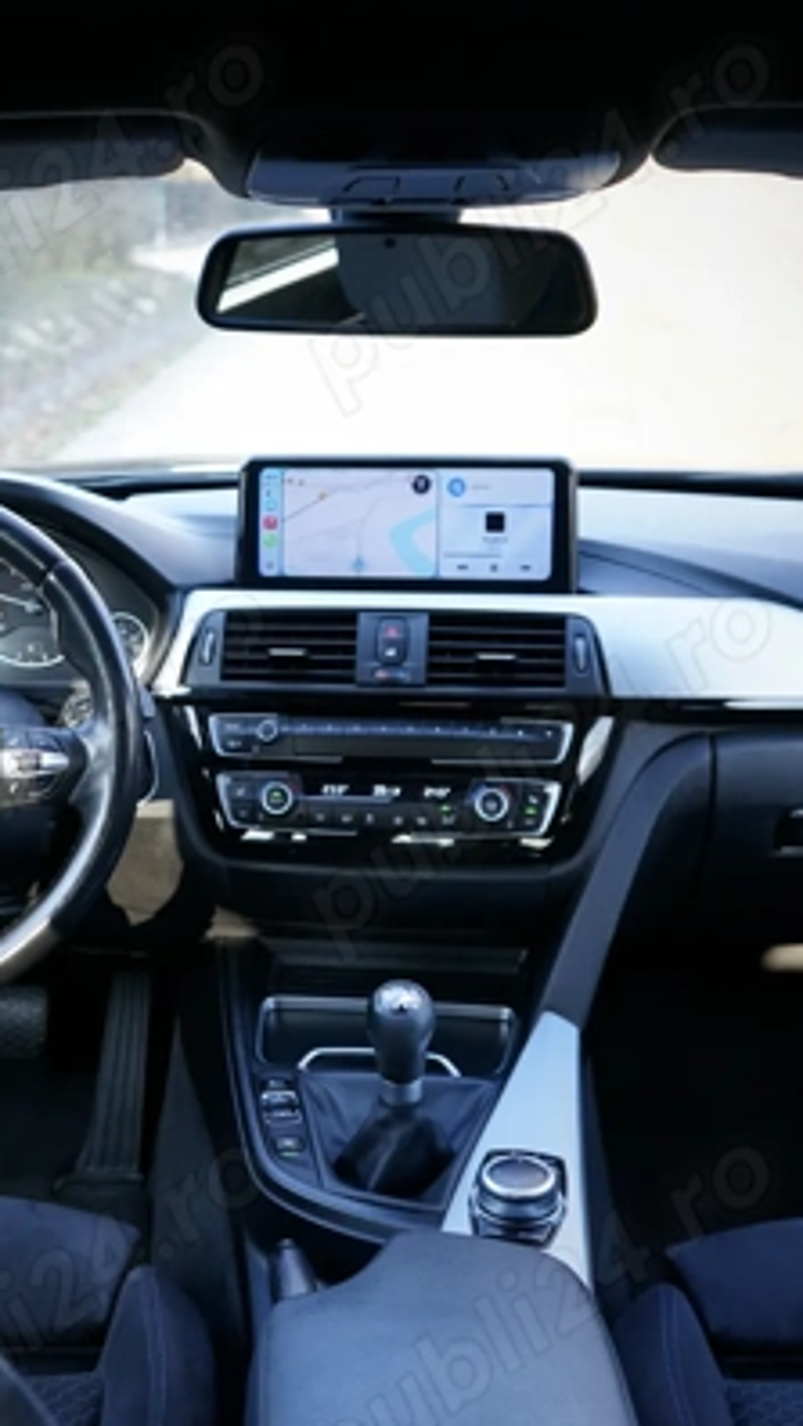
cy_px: 713
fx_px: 1740
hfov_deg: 25.9
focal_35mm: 46
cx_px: 284
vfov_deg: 44.6
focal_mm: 29
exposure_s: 1/60
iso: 200
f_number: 3.5
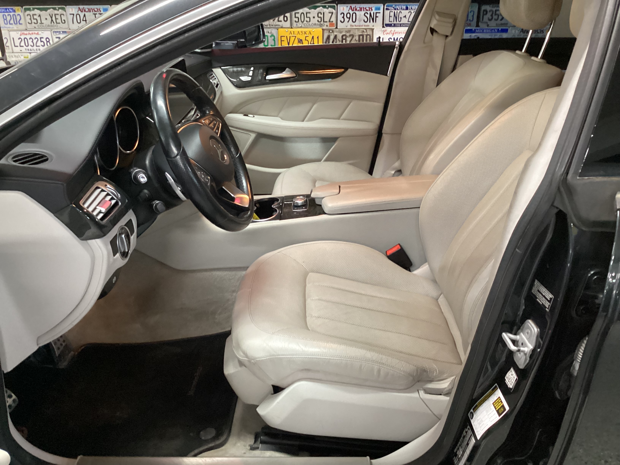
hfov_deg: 58.4
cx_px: 310
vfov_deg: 45.4
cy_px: 232
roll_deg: +0.4
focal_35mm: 31
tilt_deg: -26.1
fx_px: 555
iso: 400
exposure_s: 1/30
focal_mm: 3.3
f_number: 2.4
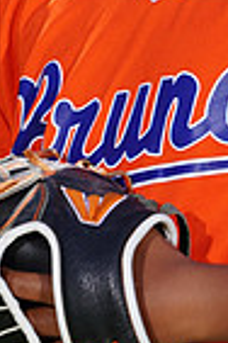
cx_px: 215
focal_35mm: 1063
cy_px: -88
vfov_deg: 1.9
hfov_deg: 1.3
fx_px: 10098
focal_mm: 259
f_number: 8
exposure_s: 1/250
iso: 100
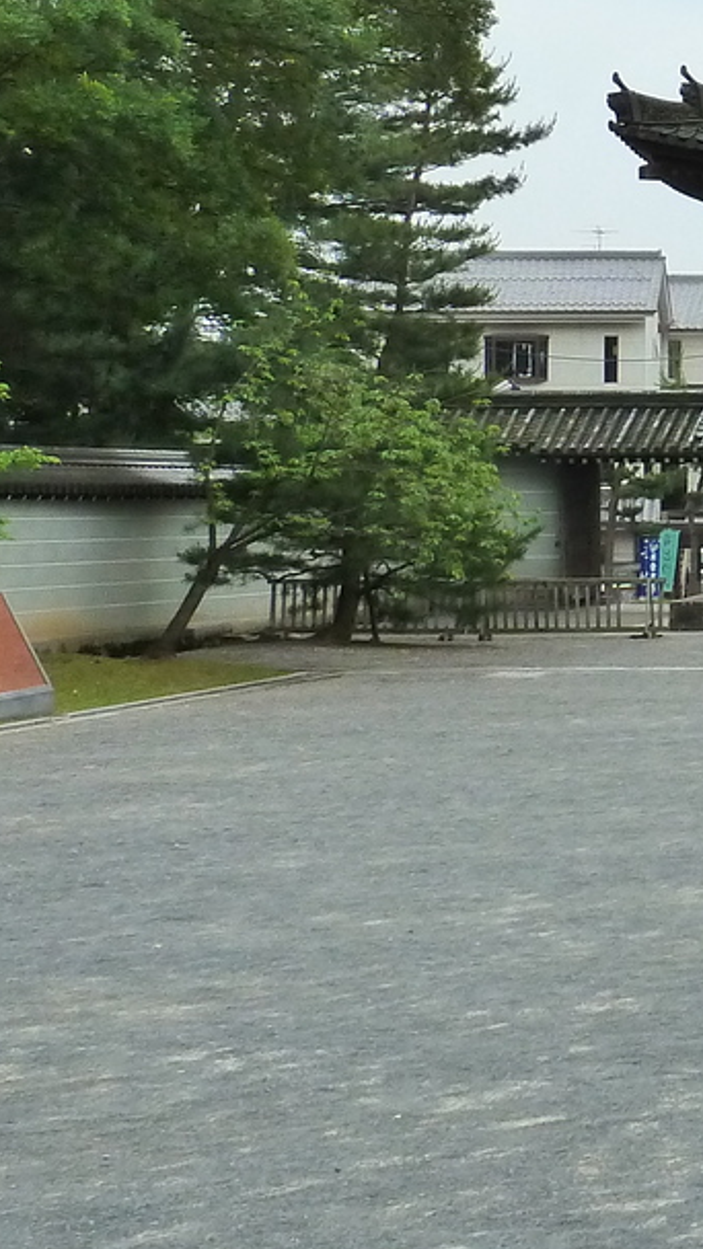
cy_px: 244
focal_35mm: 106
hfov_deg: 10.2
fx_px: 3513
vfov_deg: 20.0
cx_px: 1556
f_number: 4
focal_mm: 6.1
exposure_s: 1/250
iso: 200
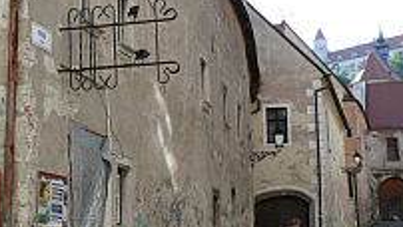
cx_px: -38
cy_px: 38
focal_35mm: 85
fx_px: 909
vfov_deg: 14.2
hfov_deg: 23.5
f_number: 5.6
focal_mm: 7.4
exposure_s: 1/200
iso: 100
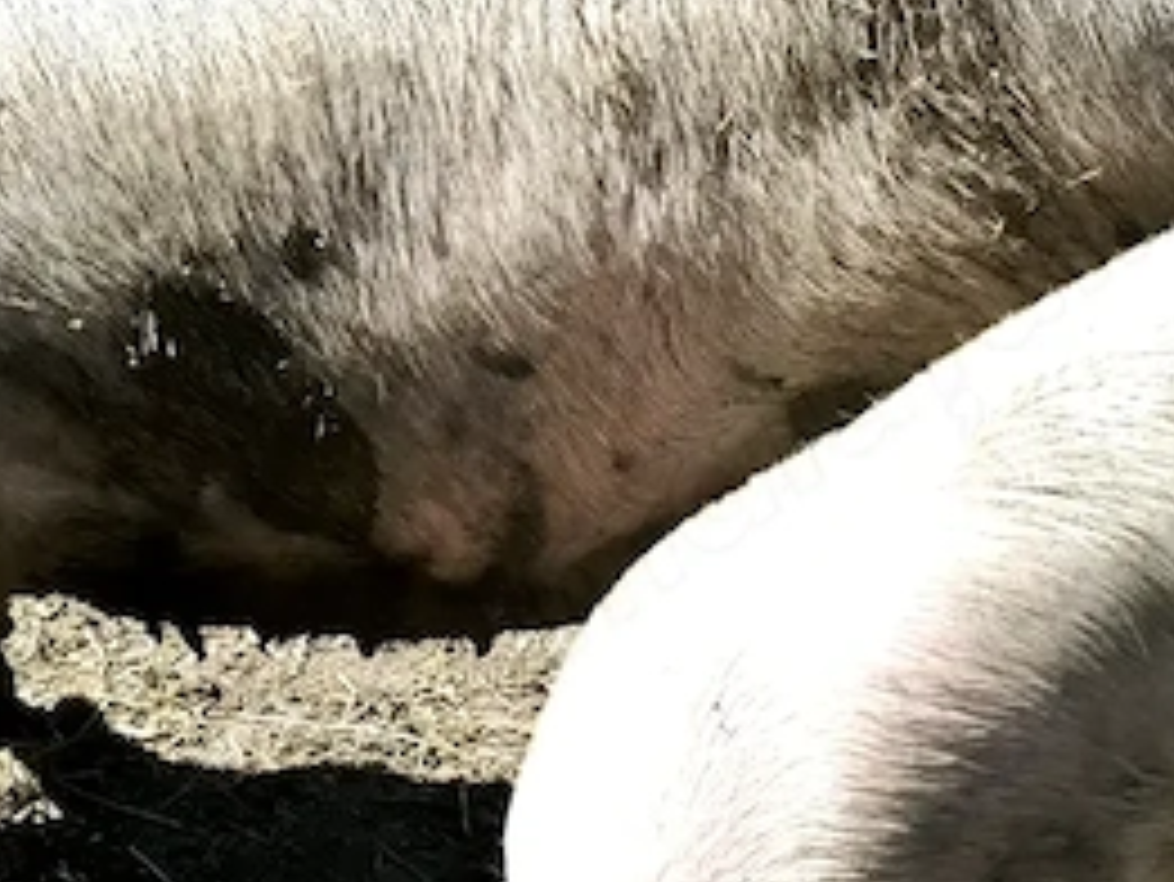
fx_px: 4547
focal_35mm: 134
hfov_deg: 14.7
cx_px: 414
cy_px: 526
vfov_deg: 11.1
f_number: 1.9
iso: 50
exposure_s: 1/1156
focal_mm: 6.92
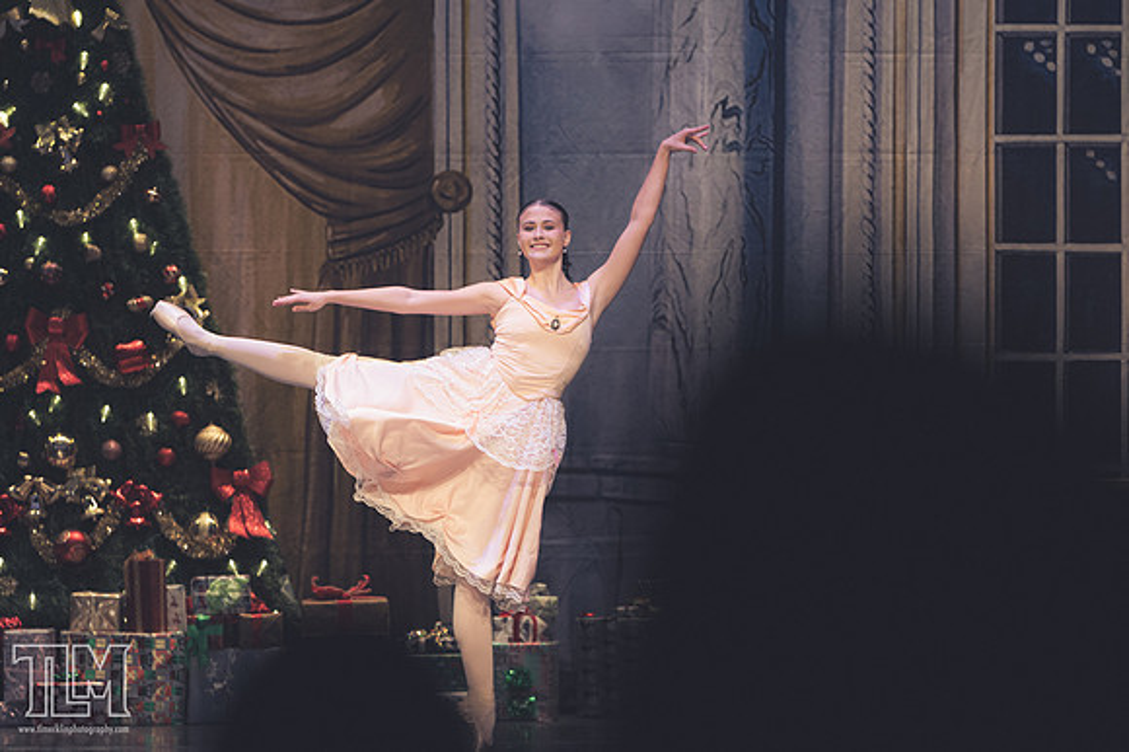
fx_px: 9403
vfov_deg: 4.6
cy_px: 376
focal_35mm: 300
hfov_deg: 6.9
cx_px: 564
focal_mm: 200
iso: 720
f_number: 2.8
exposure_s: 1/320
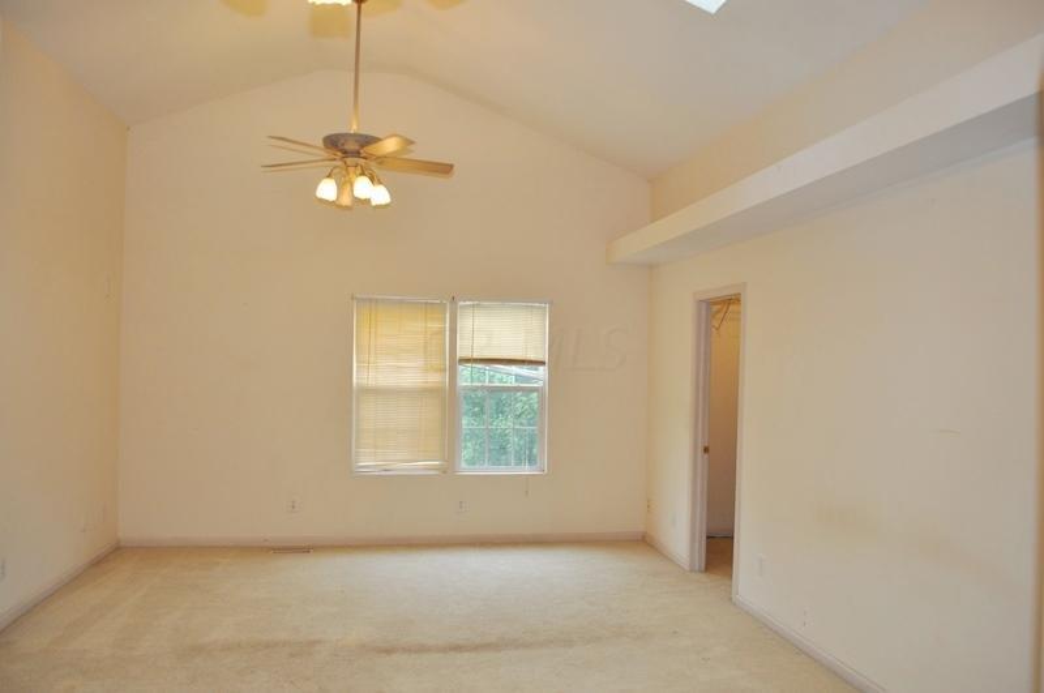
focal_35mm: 27
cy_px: 346
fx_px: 782
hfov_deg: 67.5
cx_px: 522
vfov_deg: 47.8
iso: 400
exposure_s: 1/80
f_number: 4.5
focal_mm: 18
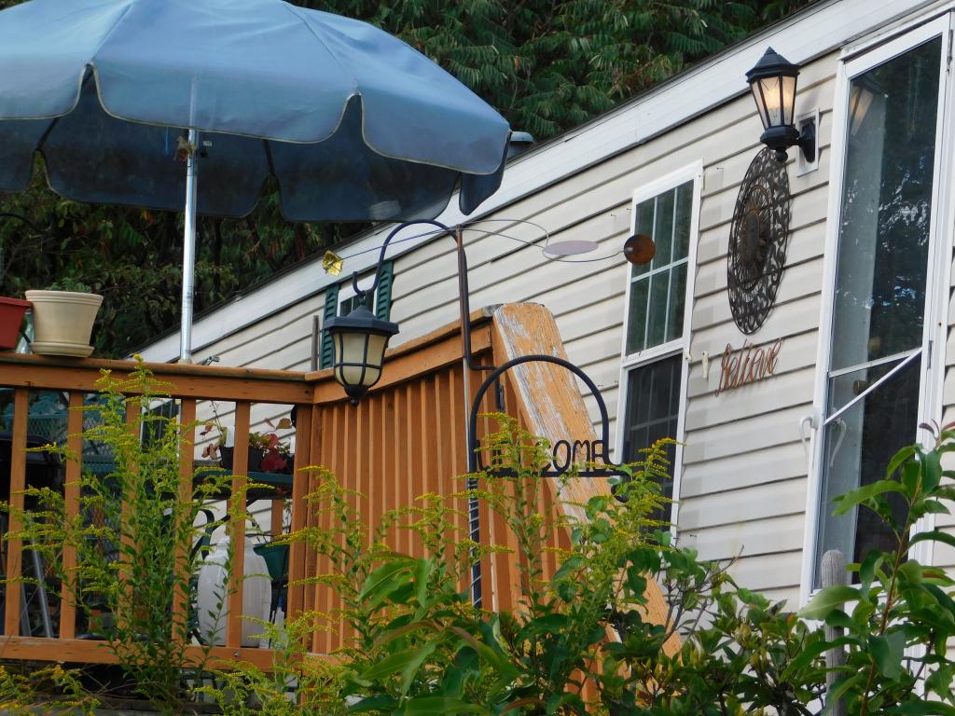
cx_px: 478
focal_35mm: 148
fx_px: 4083
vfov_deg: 10.0
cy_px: 358
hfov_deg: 13.3
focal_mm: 26.3
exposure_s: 1/250
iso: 125
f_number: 5.1
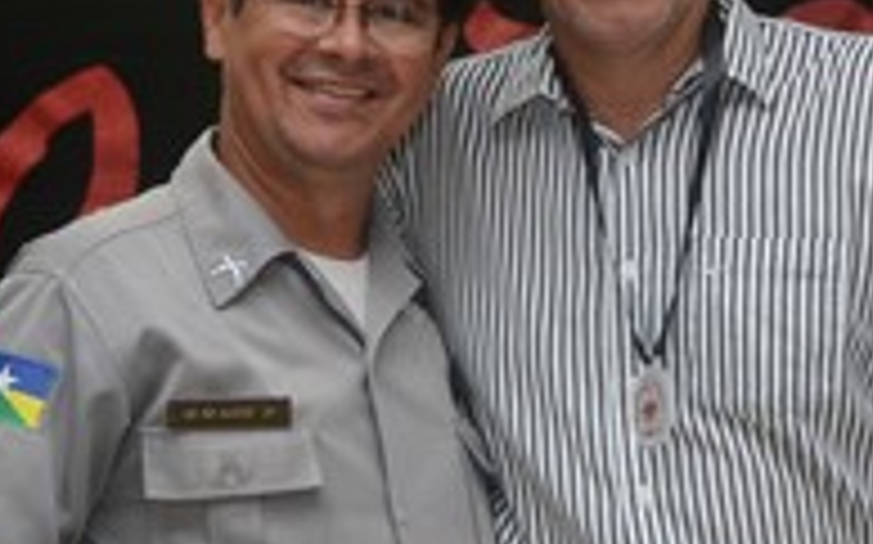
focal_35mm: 142
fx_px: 3377
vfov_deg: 9.2
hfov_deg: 14.7
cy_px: 265
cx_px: 522
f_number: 4.5
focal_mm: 40
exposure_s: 1/125
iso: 1600
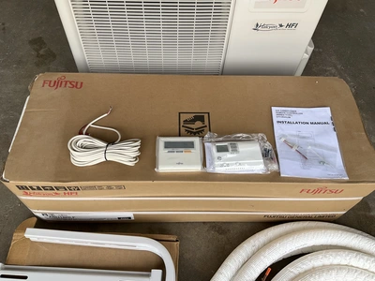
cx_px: 188
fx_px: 314
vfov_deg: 48.2
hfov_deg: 61.7
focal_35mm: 29
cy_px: 140
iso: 20
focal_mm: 3
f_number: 1.8
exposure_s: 1/238
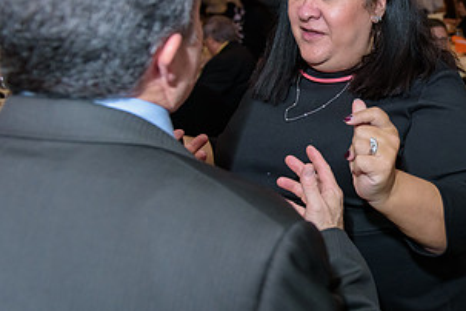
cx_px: 421
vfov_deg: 29.2
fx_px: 595
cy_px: 125
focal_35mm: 46
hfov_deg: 39.6
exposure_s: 1/125
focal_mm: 24
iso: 1600
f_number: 3.2
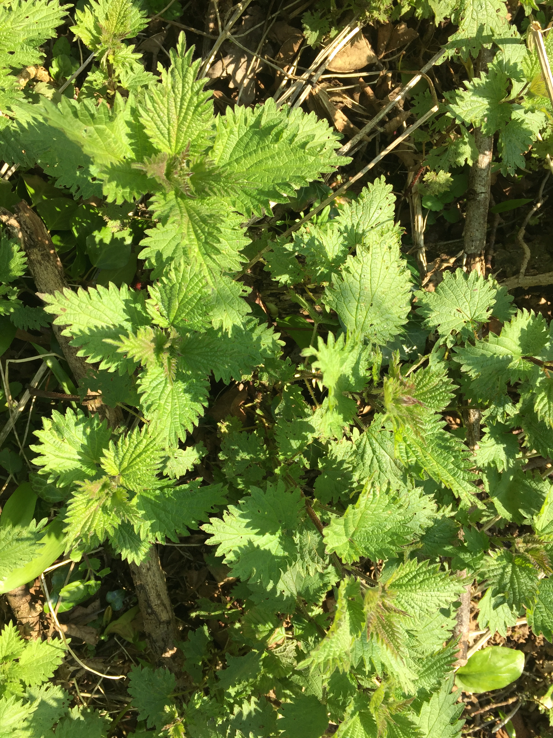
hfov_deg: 48.2
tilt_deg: -73.8
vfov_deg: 61.7
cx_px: 276
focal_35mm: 29
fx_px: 618
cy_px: 369
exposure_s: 1/599
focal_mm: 4.15
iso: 32
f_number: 2.2
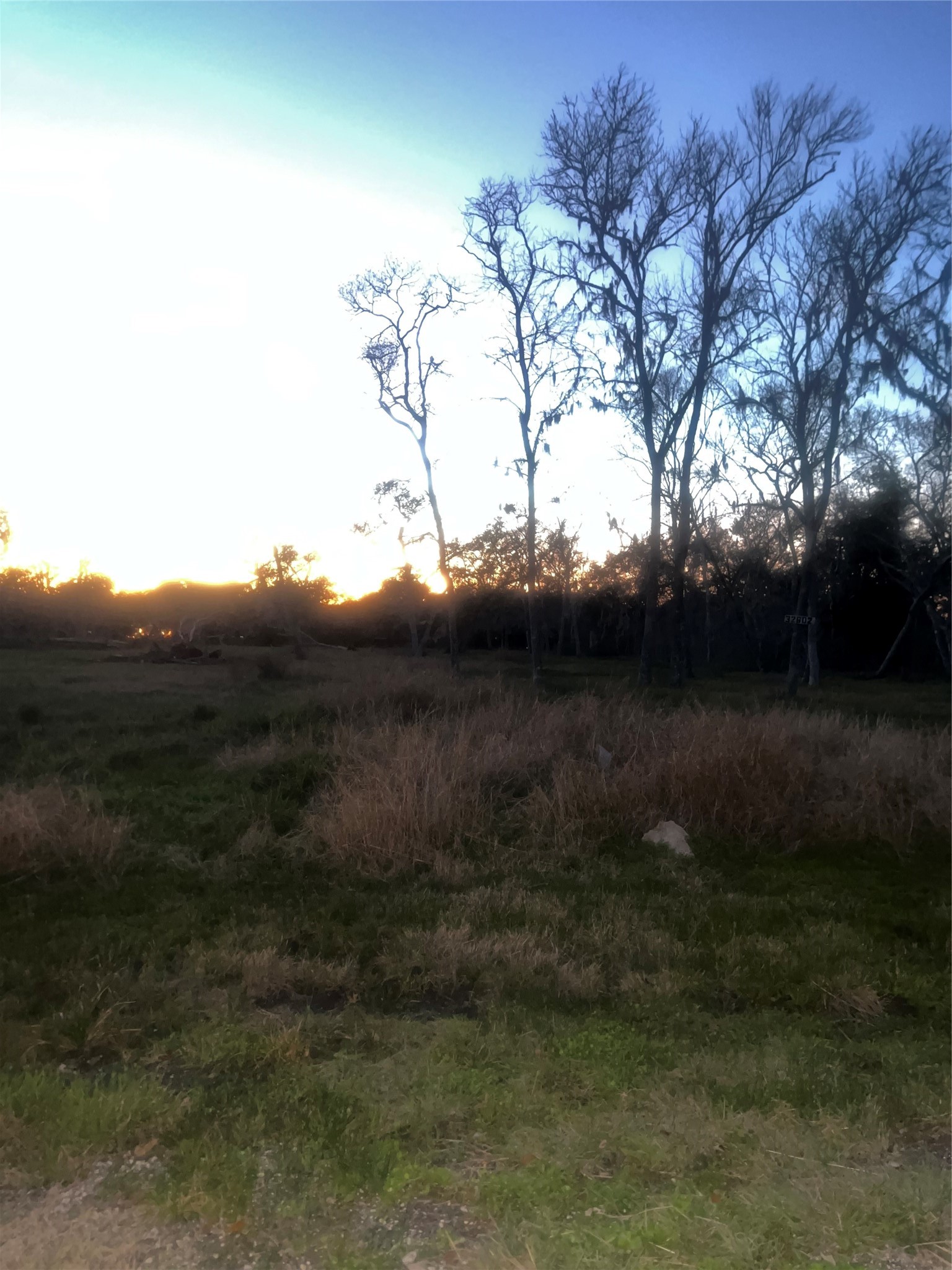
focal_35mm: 26
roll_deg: -1.2
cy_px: 635
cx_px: 476
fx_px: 953
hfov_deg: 53.1
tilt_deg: +0.3
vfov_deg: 67.3
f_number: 1.5
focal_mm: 5.7
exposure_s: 1/5
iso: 400
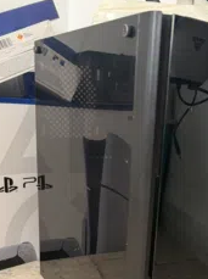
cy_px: 212
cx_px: 164
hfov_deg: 33.3
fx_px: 337
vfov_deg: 43.3
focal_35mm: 42
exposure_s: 1/60
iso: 800
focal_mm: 6.76
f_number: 1.78
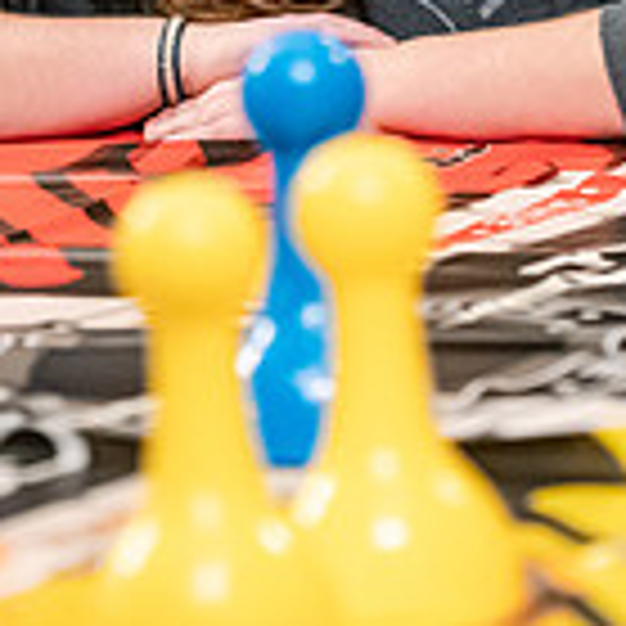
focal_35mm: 462
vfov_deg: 3.8
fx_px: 9452
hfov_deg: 3.8
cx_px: 248
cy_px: -169
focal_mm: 130
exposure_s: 1/125
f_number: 2.8
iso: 5000
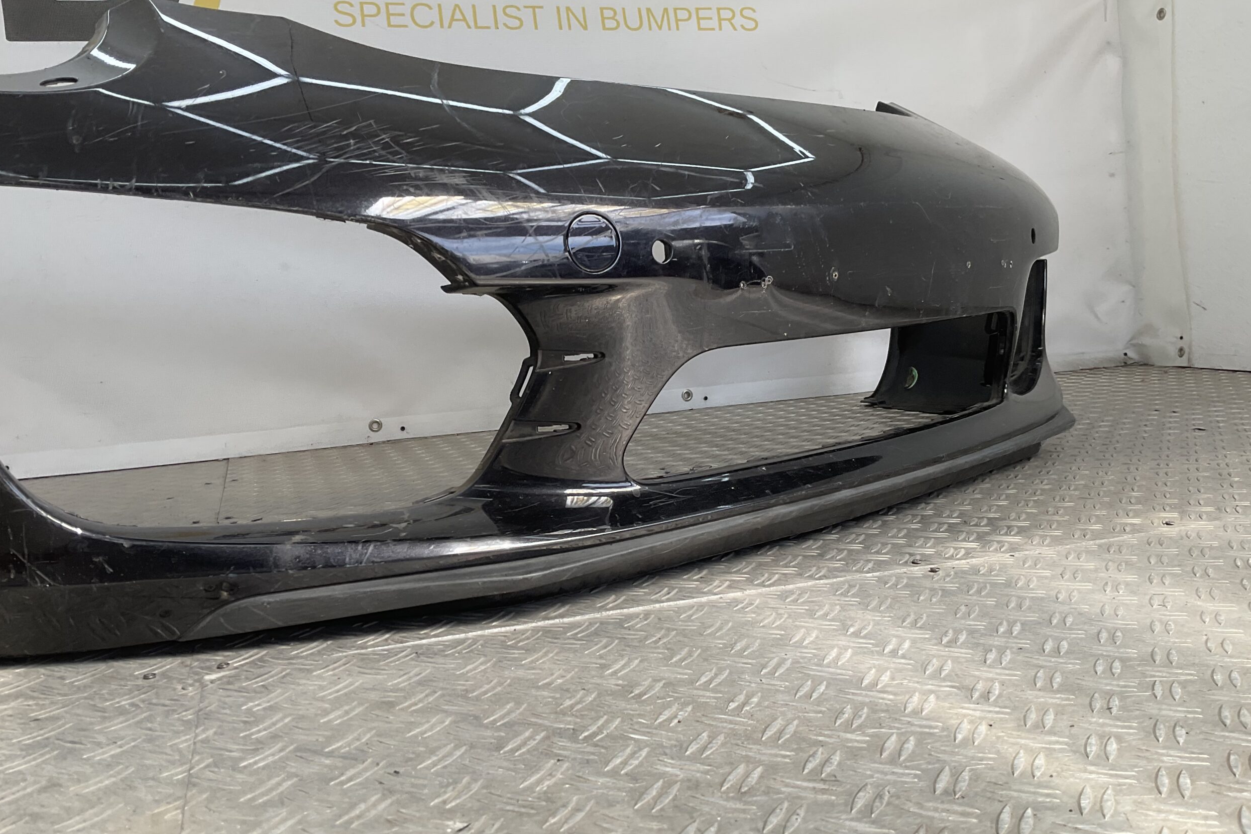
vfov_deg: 42.3
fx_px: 1077
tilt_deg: -5.6
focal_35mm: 31
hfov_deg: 60.3
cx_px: 615
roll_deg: +3.0
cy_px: 409
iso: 16
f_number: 1.8
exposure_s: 1/249
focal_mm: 3
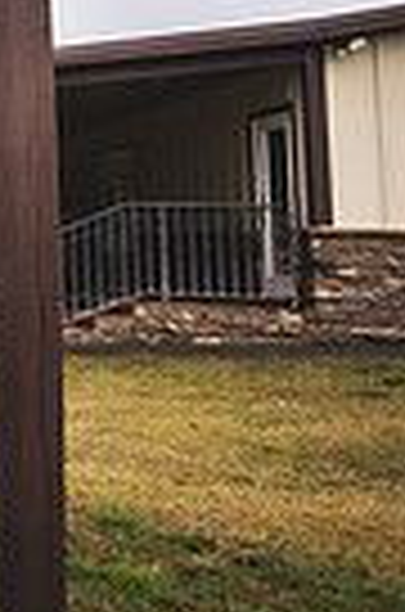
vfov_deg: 32.7
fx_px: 1018
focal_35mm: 60
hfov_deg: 10.9
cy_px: 142
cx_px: -871
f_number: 2.8
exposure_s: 1/250
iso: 100
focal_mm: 14
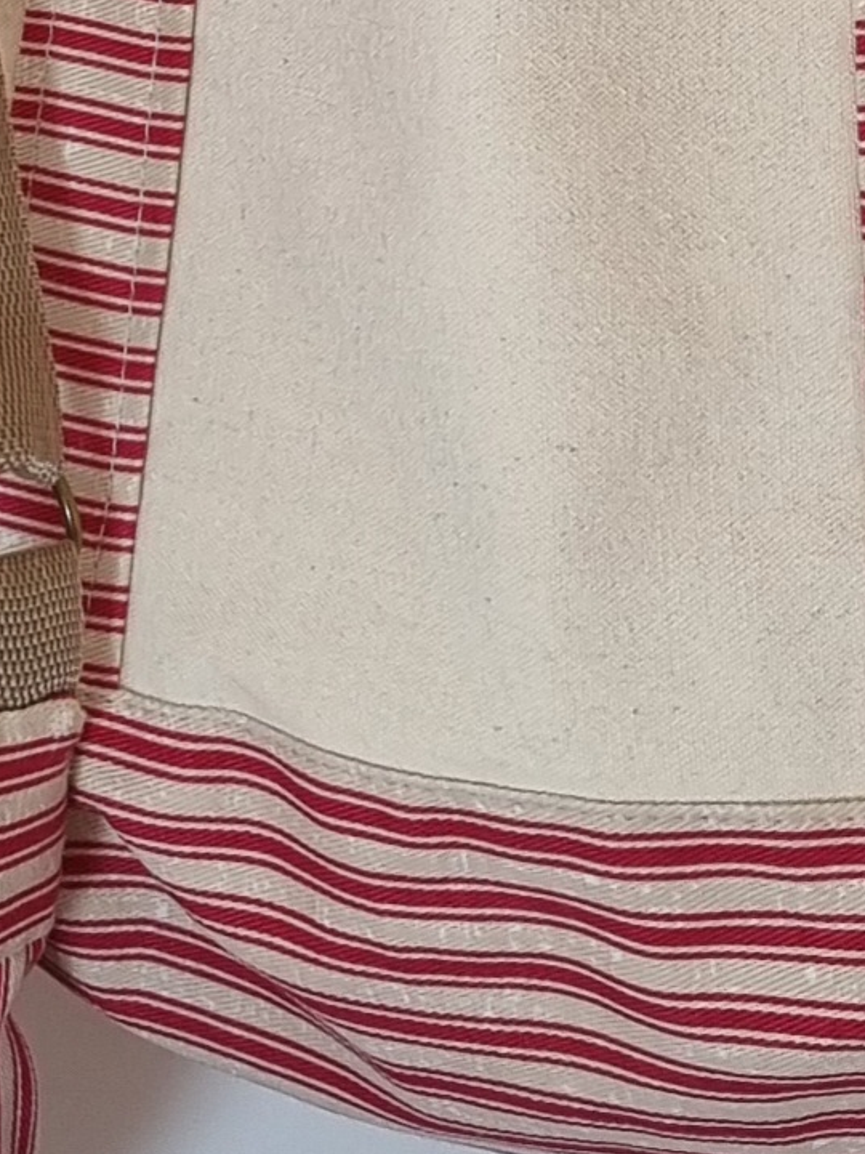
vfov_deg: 36.5
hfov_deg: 27.1
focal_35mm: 52
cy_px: 397
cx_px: 97
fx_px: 1733
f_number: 1.8
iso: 50
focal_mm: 5.4
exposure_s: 1/179
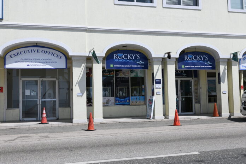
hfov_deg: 51.3
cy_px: 82
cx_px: 123
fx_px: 256
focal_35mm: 38
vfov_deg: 35.5
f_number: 8
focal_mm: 25
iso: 100
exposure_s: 1/500
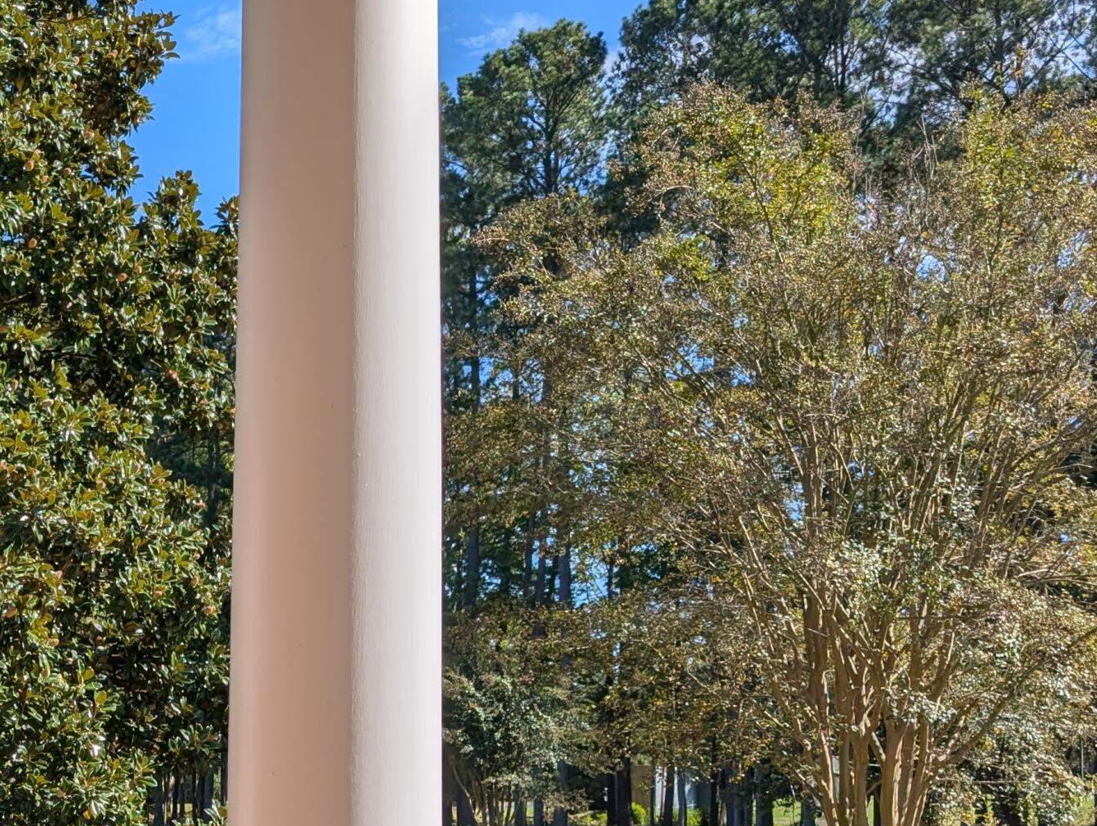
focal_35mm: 54
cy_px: 740
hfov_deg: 32.4
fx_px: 1714
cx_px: -19
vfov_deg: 26.2
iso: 22
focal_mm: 6.9
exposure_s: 1/1431
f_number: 1.68
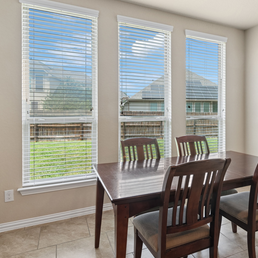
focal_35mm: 24
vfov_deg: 64.9
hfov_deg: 63.0
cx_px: 177
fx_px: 202
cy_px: 115
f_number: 8
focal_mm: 11
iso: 320
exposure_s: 1/60
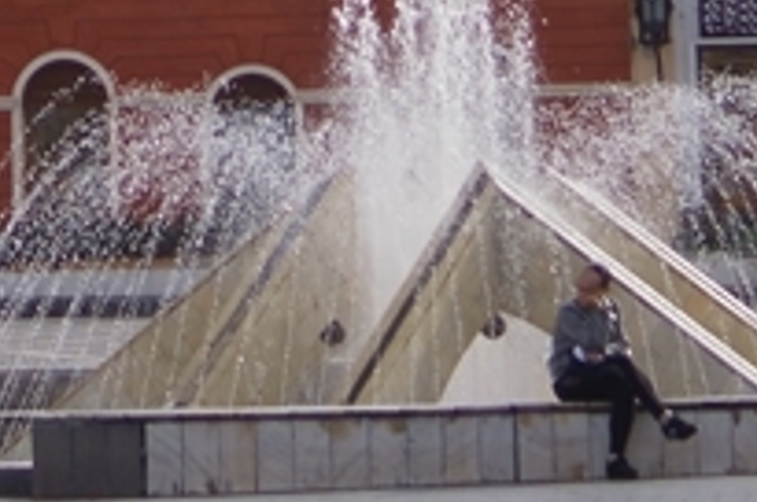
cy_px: -716
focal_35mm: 328
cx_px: -18
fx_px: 6889
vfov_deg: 4.1
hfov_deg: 6.3
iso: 100
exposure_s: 1/800
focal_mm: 35
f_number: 1.8
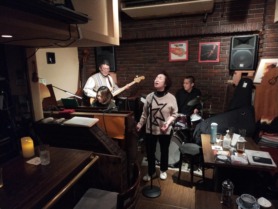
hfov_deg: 69.4
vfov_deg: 54.9
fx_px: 201
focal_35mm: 25
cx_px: 139
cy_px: 104
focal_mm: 4.71
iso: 800
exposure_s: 1/30
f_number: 1.7
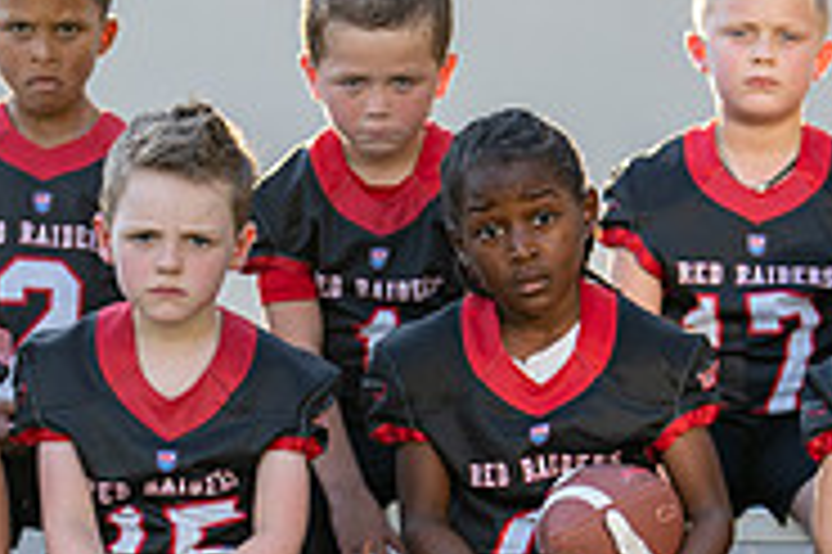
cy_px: 585
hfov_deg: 9.5
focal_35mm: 217
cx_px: 579
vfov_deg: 6.3
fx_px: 5011
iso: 100
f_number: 1.2
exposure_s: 1/1000
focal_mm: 50
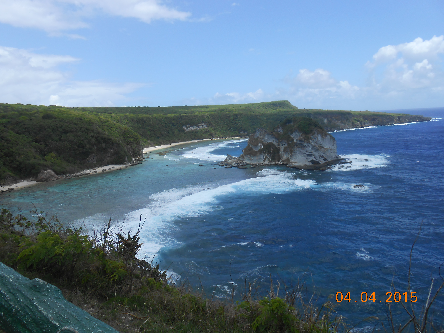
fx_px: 333
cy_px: 166
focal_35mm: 26
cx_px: 222
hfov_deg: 67.3
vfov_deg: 53.1
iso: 80
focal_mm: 4.6
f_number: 3.5
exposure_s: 1/1000
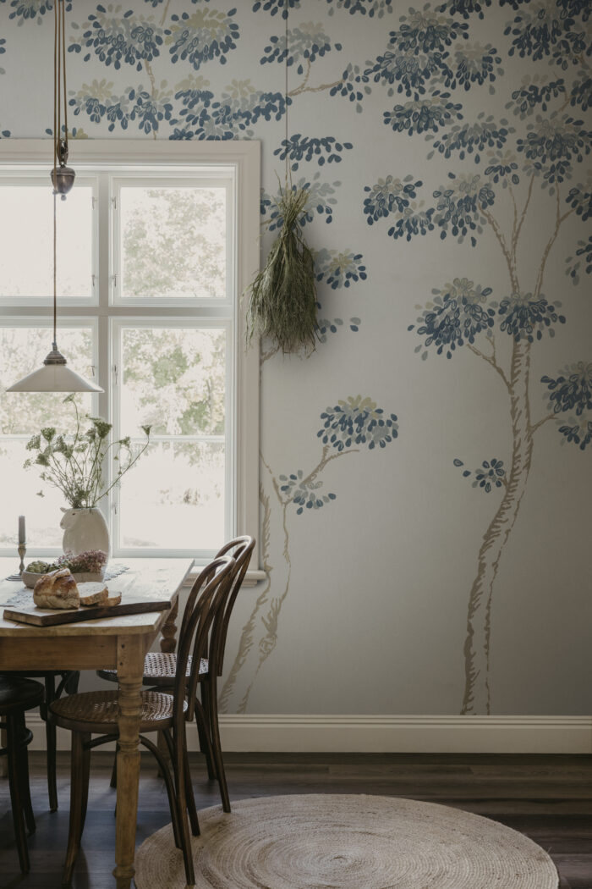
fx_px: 1233
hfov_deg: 27.0
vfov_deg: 39.6
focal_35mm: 50
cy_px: 444
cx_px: 296
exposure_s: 1/15
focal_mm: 50
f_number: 4.5
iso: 1000
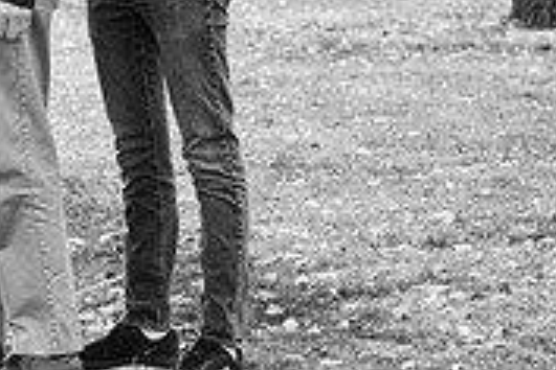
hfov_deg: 8.8
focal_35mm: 229
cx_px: -283
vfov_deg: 6.0
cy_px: -105
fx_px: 3537
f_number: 4
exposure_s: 1/250
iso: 250
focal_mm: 70
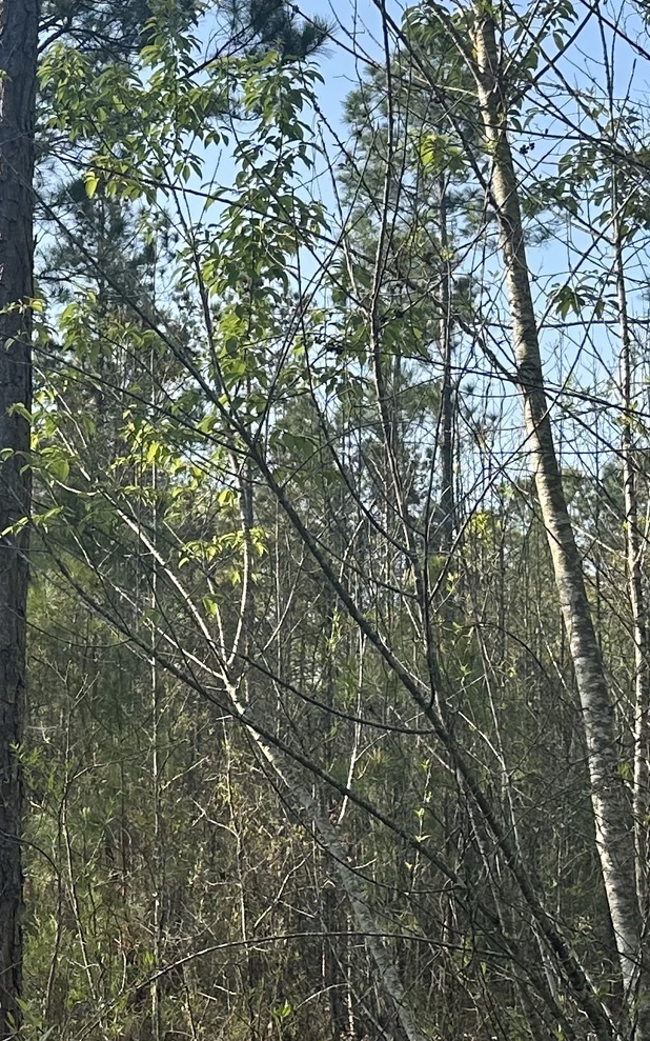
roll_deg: -2.7
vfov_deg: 26.1
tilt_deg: +8.9
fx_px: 2239
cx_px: -215
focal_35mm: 79
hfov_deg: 15.6
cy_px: 447
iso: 80
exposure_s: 1/2070
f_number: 1.78
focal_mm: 6.86
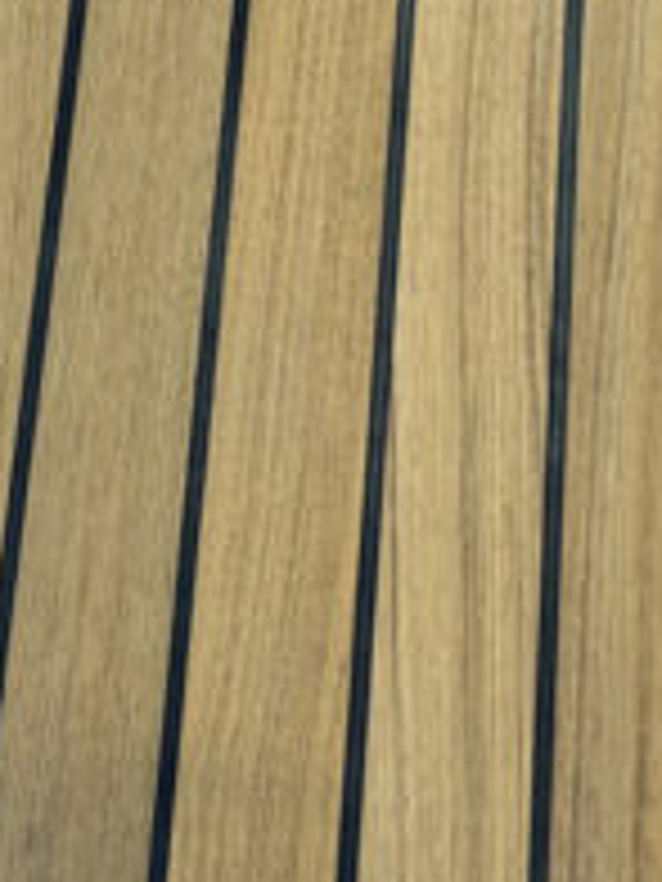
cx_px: 347
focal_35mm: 124
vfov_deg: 15.5
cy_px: -56
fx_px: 3162
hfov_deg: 12.0
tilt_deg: -63.4
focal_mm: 5.96
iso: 80
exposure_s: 1/100
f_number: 1.6
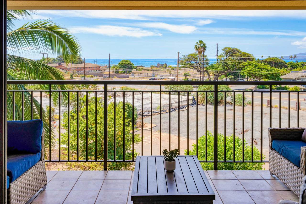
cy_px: 102
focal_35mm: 35
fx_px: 297
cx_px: 153
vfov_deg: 37.8
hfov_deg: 54.4
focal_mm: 35
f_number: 13
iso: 100
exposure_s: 1/25
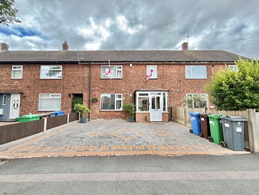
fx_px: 105
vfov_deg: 85.7
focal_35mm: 14
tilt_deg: +4.0
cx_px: 130
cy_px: 98
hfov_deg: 102.1
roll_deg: -1.9
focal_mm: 2.22
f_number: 2.2
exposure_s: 1/439
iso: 64
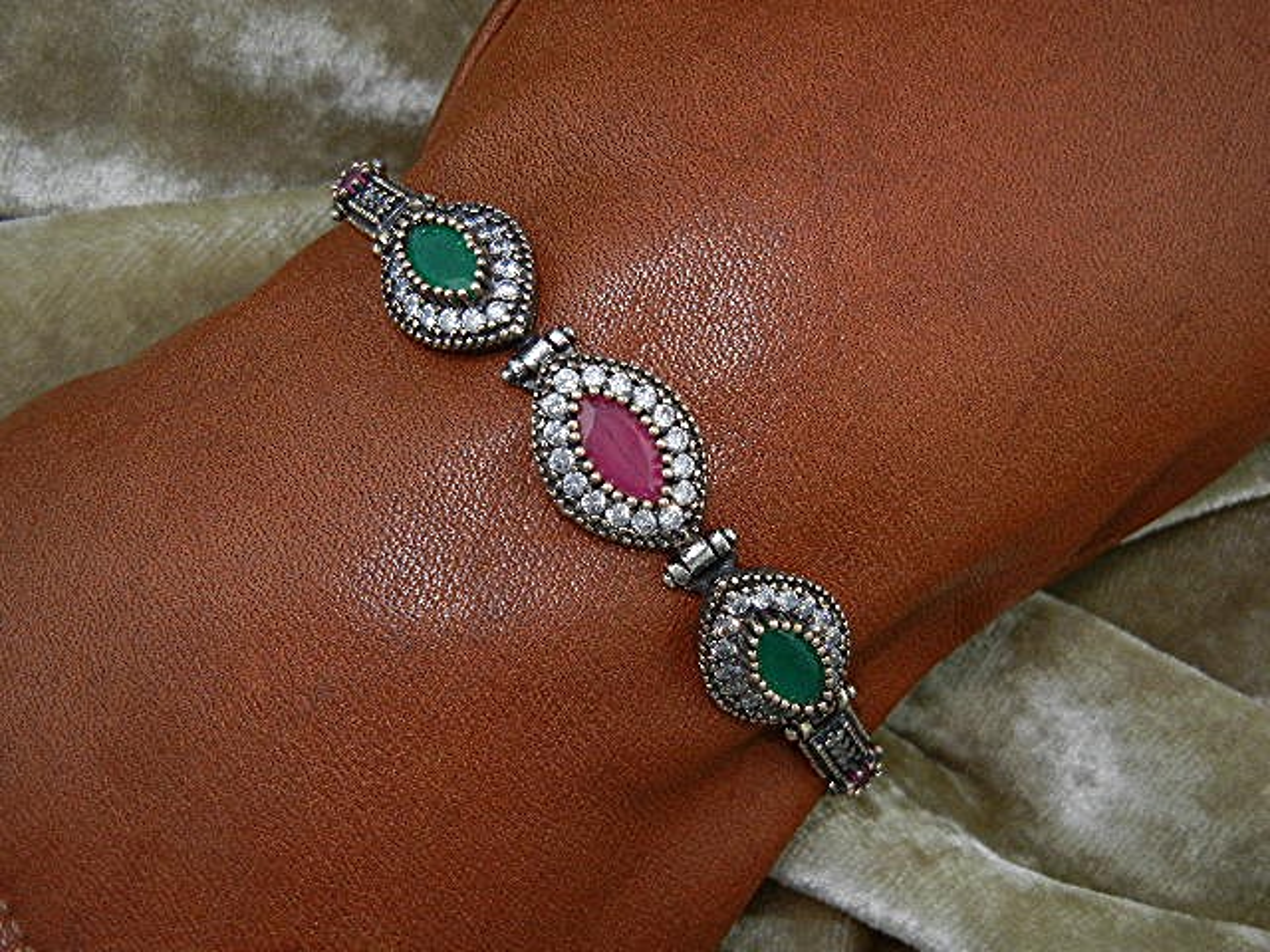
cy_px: 476
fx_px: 2165
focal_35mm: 59
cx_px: 635
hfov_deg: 32.7
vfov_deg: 24.8
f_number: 4
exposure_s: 1/30
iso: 288
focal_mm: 10.6
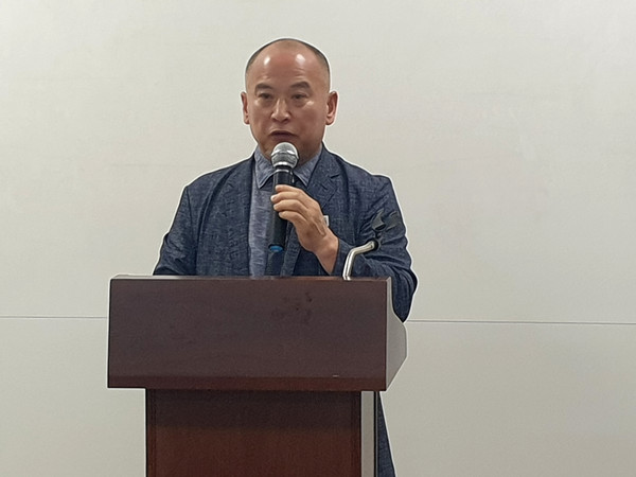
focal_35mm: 26
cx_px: 318
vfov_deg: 53.1
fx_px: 478
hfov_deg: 67.3
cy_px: 238
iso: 160
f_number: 2.4
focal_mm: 4.3
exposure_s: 1/60
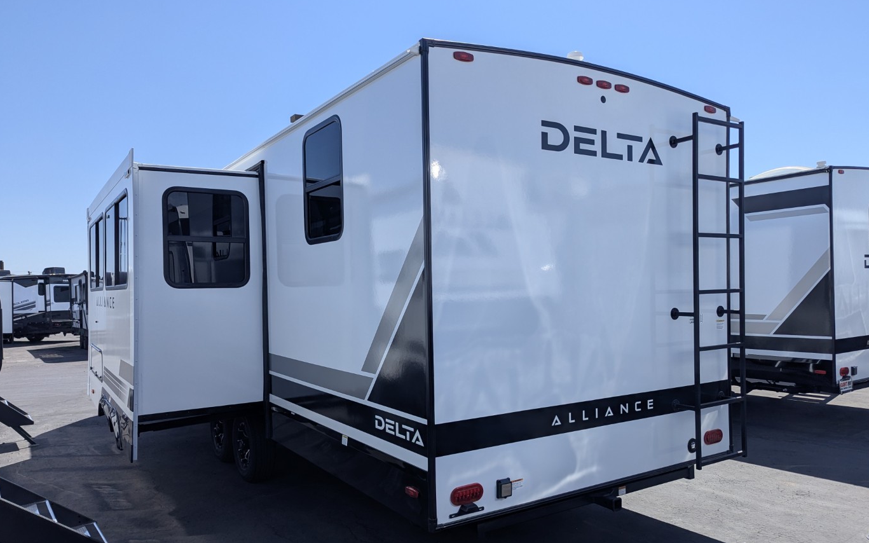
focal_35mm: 26
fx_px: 616
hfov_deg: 70.4
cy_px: 304
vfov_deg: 47.5
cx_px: 436
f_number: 1.85
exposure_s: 1/2096
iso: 48
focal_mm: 6.81
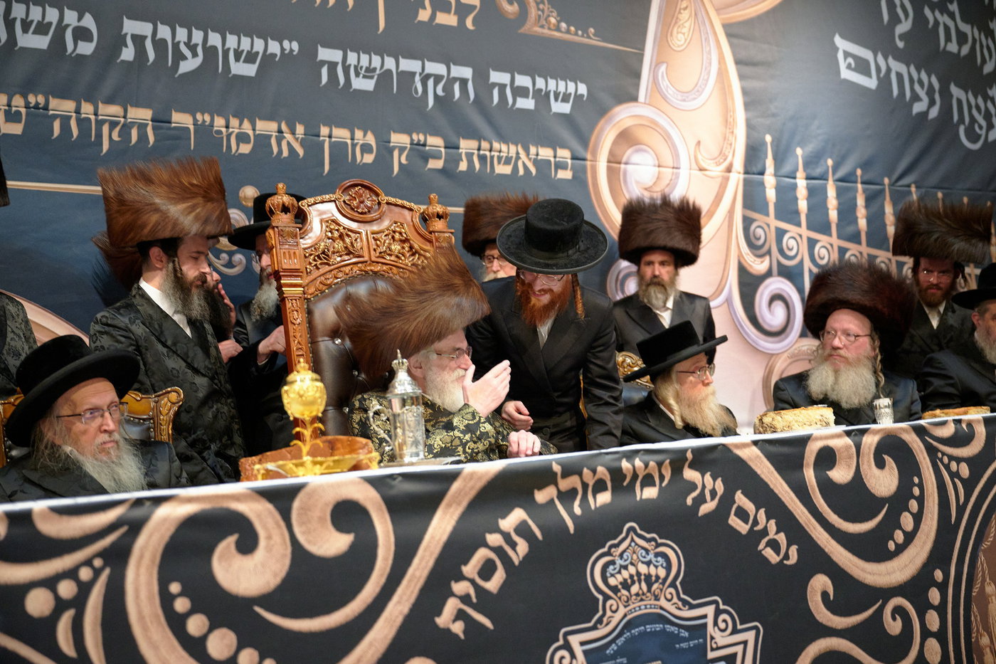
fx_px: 968
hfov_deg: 54.4
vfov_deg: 37.8
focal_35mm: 35
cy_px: 332
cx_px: 498
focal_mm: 35
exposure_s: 1/200
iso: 4000
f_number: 2.8
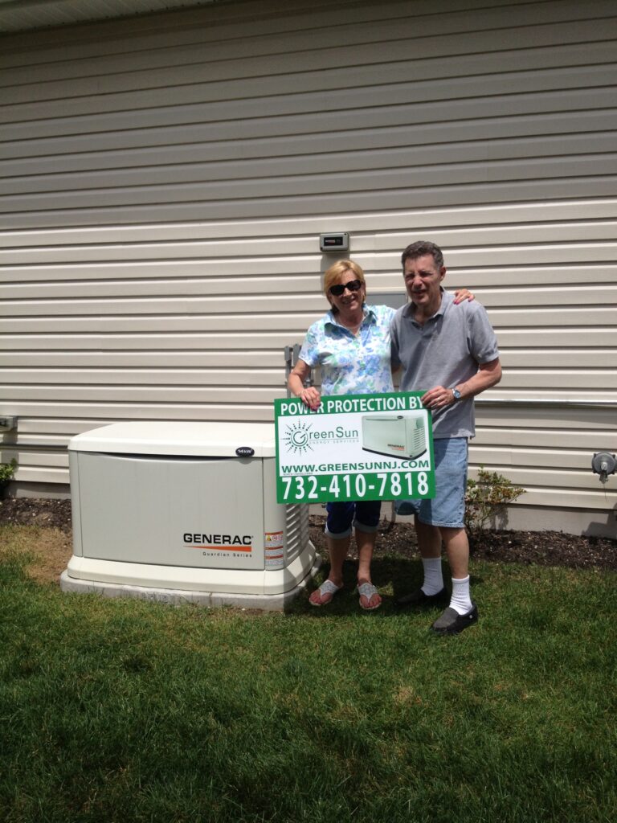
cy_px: 412
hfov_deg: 40.7
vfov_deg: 52.6
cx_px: 308
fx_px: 832
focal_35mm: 35
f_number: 2.4
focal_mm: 4.28
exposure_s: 1/3690
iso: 50
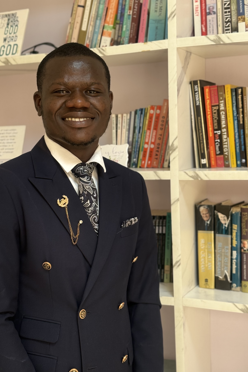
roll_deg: +1.3
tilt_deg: -3.9
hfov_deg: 24.1
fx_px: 579
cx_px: 93
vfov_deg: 35.6
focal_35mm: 56
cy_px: 182
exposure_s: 1/74
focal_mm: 6.76
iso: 100
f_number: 1.78
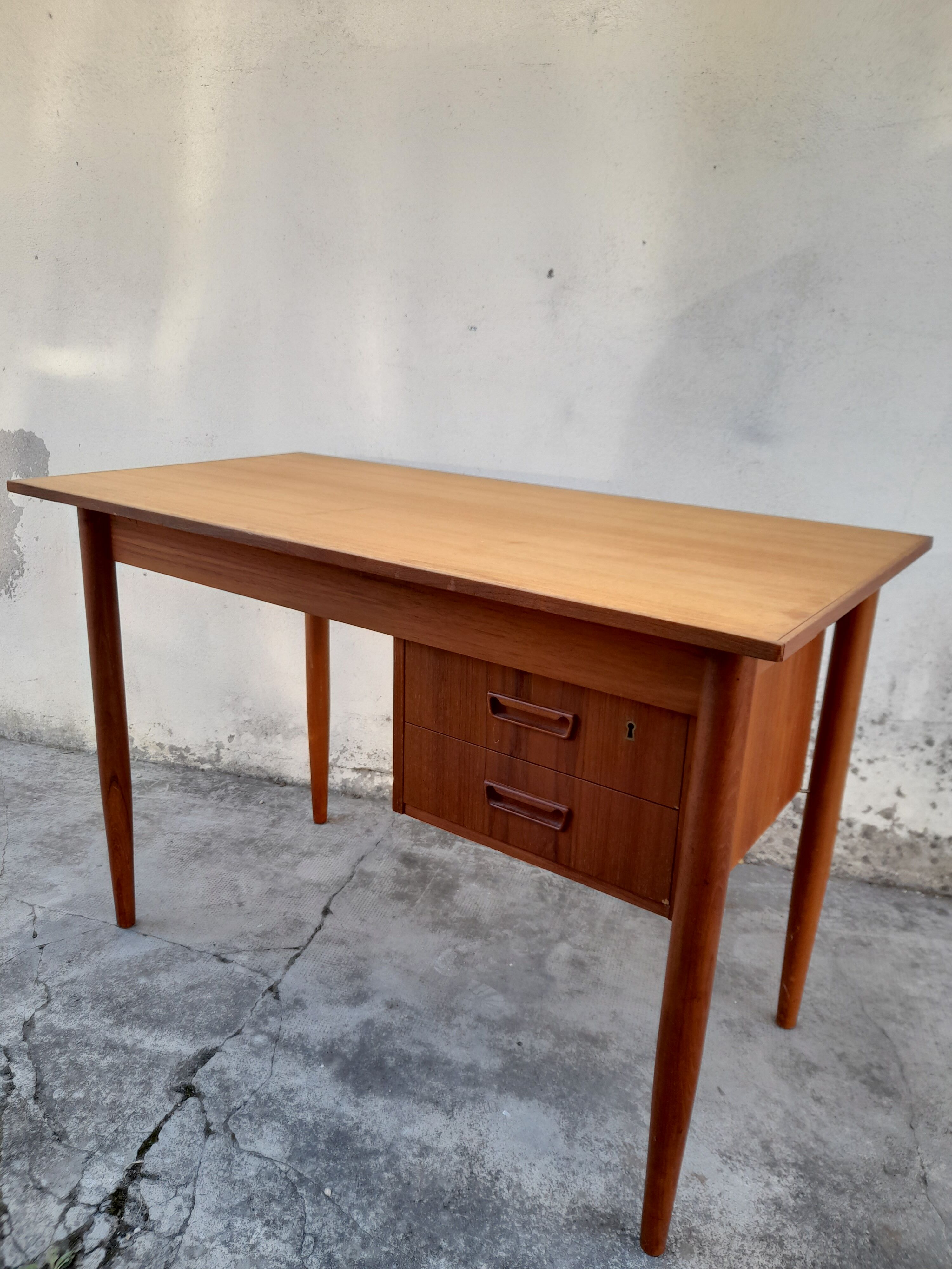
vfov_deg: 69.4
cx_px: 476
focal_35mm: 25
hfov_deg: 54.9
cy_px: 634
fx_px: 917
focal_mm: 4.6
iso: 25
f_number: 2
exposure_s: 1/100
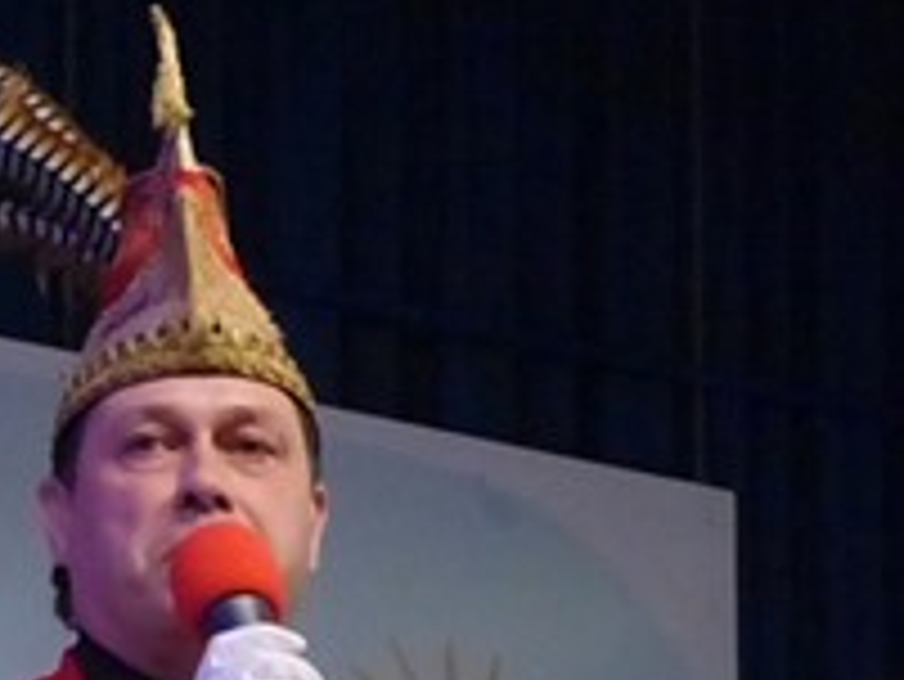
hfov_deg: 5.6
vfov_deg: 4.2
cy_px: 916
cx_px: -76
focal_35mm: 355
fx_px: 9276
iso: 1600
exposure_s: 1/250
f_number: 4
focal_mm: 20.9
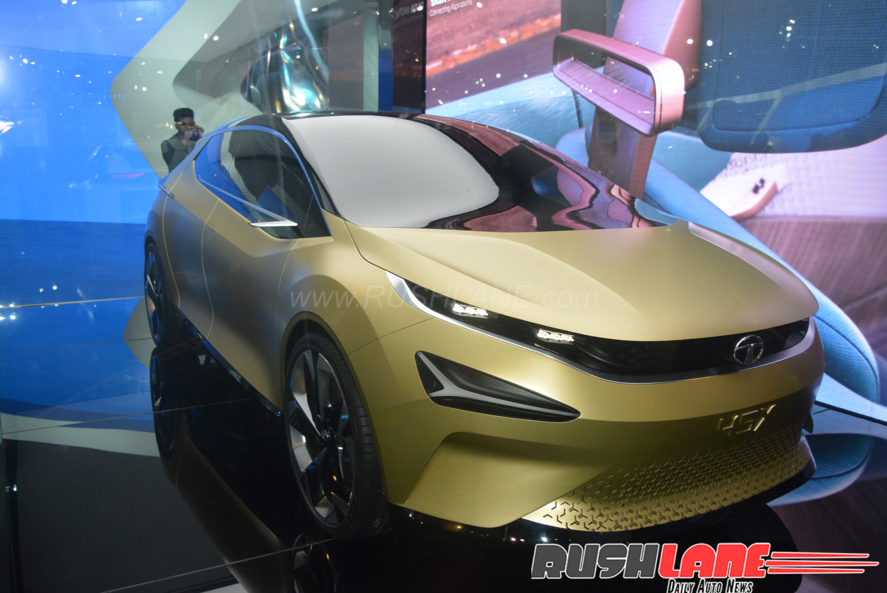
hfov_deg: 61.9
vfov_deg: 43.7
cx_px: 444
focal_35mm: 30
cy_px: 296
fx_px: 740
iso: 360
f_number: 3.8
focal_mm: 20
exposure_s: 1/125
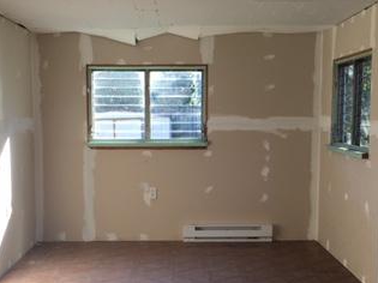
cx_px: 188
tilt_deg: -6.5
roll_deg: +0.5
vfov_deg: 24.7
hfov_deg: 32.7
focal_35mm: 59
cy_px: 191
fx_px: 644
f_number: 2.2
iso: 40
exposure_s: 1/120
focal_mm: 4.15
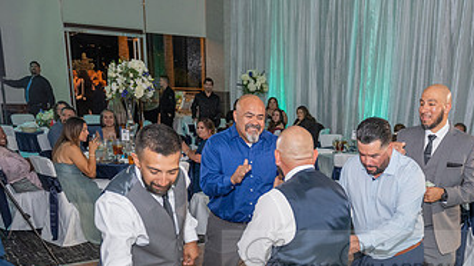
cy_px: 264
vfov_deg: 25.8
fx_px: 553
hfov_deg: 45.1
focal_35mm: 44
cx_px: 347
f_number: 3.5
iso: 1600
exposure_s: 1/160
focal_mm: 24
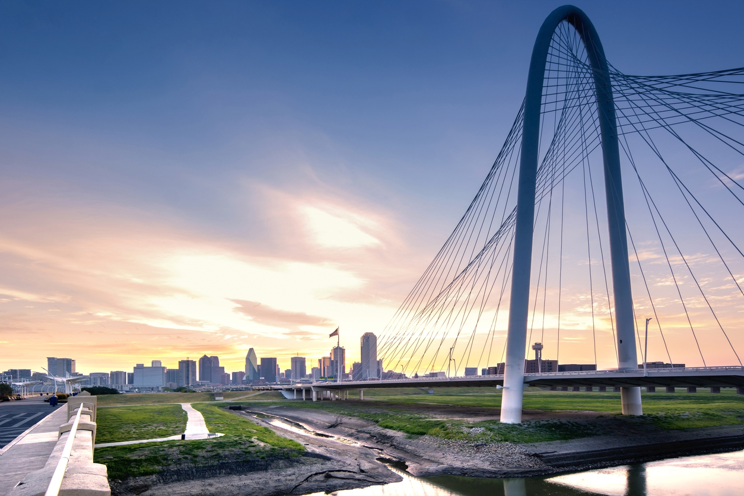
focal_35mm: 18
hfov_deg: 90.0
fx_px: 372
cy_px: 248
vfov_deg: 67.4
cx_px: 372
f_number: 13
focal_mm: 12
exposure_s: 1/3.33
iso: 100
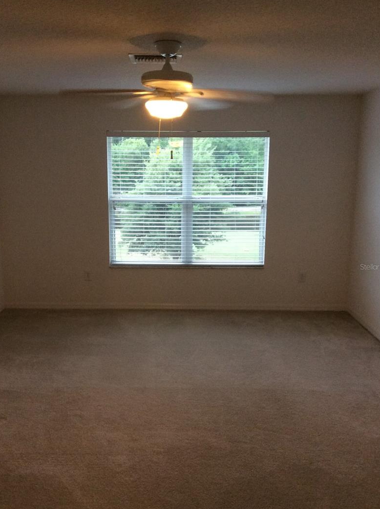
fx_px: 558
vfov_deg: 49.0
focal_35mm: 38
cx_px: 176
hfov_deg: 37.6
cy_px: 267
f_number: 2.4
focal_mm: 3.3
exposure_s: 1/24
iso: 100
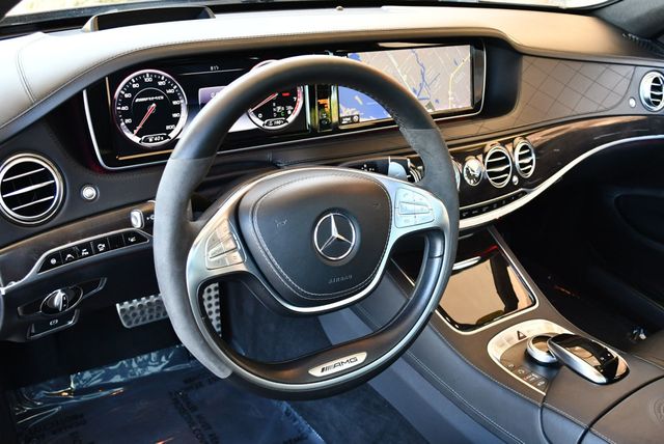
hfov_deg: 53.1
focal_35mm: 36
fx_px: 665
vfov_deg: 36.9
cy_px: 222
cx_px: 332
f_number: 3.5
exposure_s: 1/125
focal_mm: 18
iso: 900
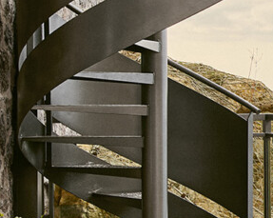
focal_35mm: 176
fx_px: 1421
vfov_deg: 8.8
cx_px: 560
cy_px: 98
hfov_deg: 10.1
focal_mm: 28
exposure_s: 1/100
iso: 100
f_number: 5.6
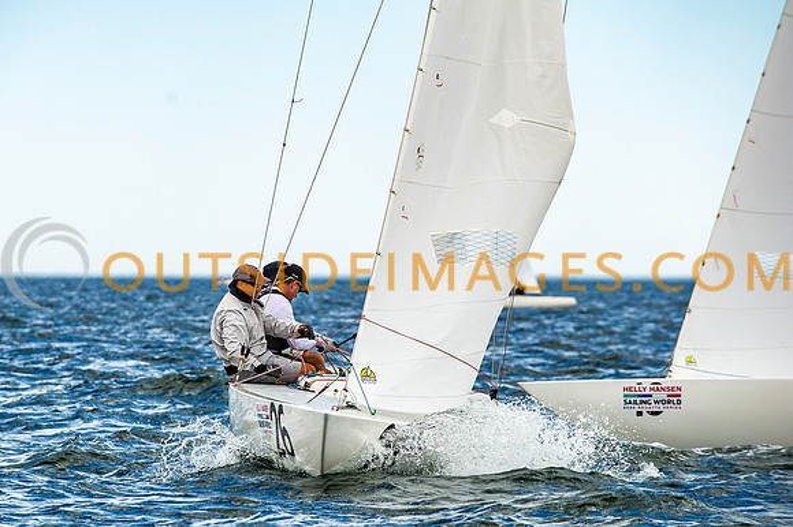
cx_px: 309
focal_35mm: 250
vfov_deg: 5.5
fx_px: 5498
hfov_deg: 8.2
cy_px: 322
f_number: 5.6
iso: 320
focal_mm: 200
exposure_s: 1/1250
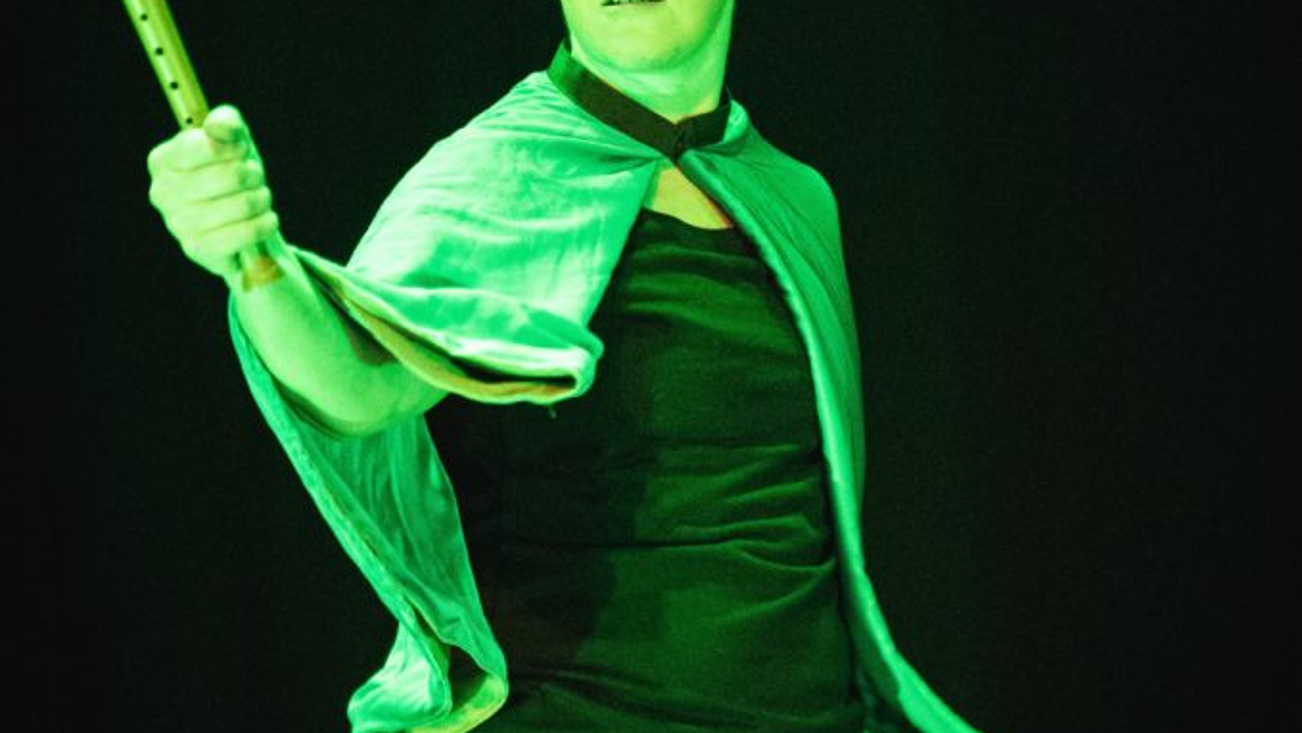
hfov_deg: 13.0
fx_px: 5731
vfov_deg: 7.3
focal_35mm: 166
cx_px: 649
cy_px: 205
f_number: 2.8
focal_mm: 70
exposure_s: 1/250
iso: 12800
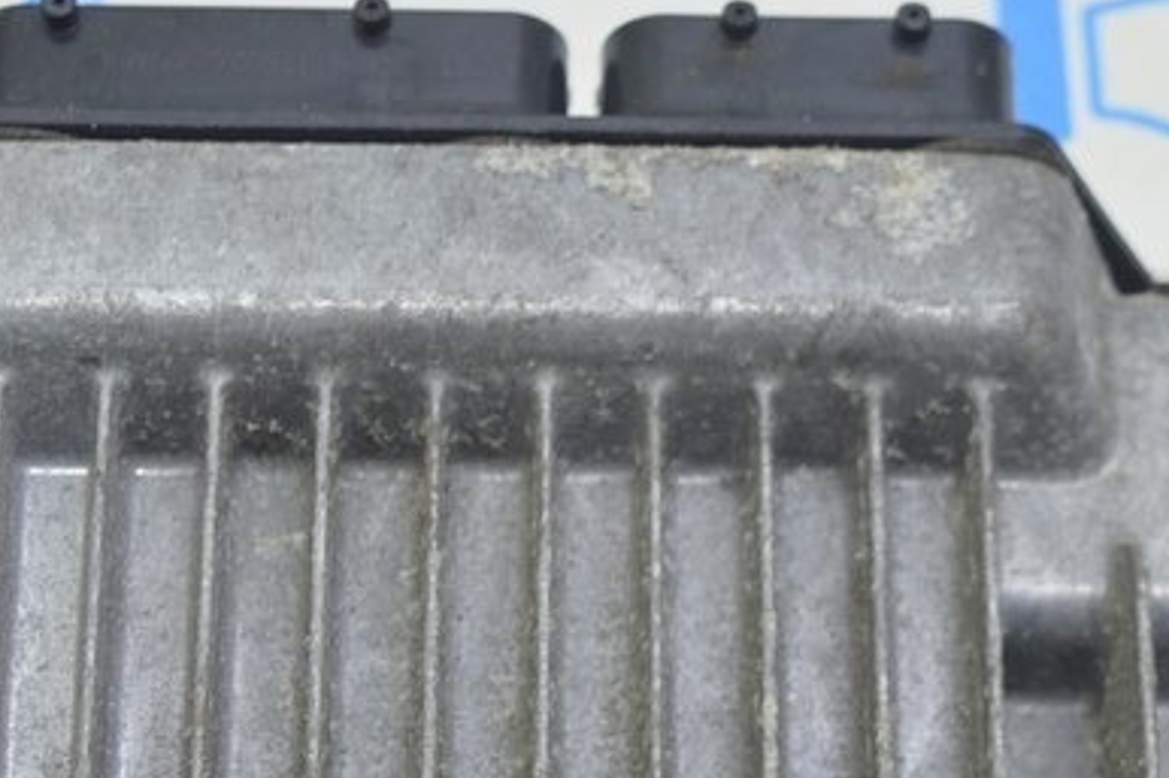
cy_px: 937
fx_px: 4522
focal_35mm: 139
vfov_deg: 9.7
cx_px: 415
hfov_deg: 14.7
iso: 400
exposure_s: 1/20
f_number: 5.6
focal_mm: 35
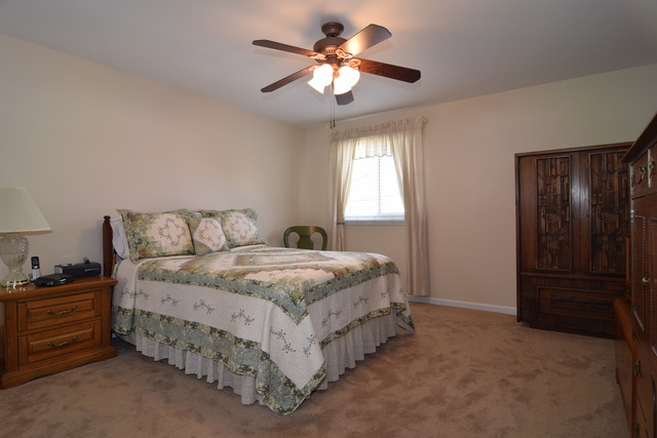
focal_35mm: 18
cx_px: 328
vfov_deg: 67.4
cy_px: 219
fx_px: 329
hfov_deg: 90.0
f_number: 8
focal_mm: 12
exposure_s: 1/10
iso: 200
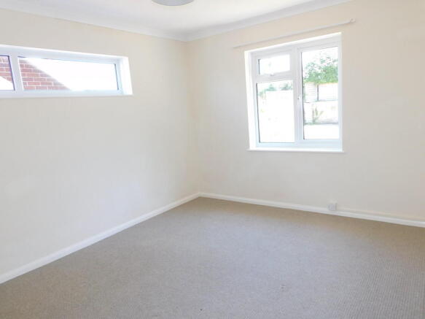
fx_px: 295
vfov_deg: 56.8
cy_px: 160
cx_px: 212
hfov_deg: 71.6
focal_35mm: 24
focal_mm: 4.3
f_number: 3.3
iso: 125
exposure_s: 1/30
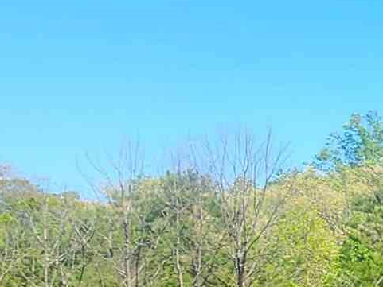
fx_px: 919
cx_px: 1158
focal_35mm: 83
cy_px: 401
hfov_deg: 11.4
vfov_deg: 16.5
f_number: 2.2
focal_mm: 2.2
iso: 50
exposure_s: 1/588
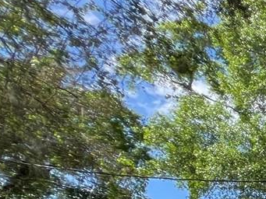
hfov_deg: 16.0
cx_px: 615
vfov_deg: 19.1
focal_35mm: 61
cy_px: 344
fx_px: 469
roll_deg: +0.2
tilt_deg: -1.4
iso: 32
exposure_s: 1/523
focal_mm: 1.57
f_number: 1.8
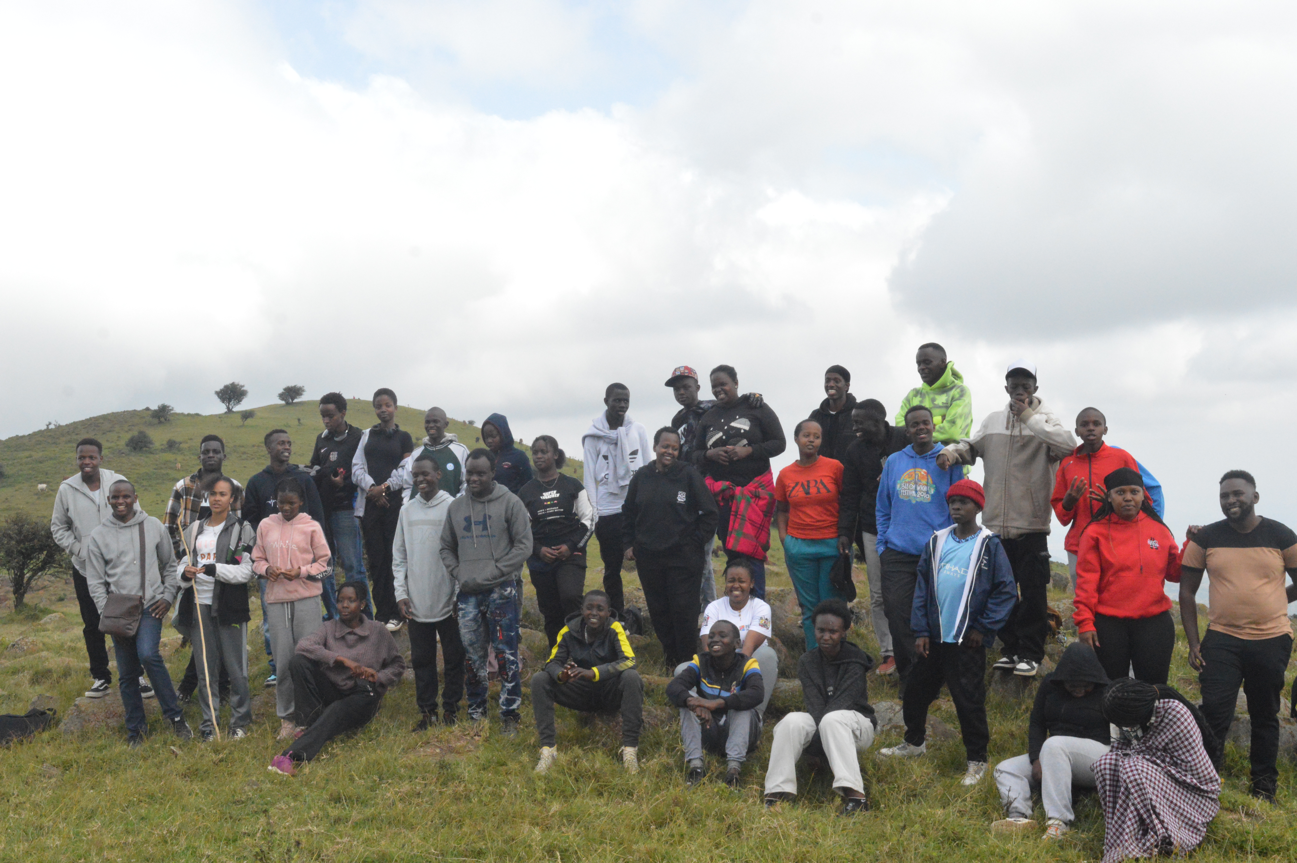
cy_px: 432
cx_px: 648
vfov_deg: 28.9
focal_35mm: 46
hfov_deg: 42.4
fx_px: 1674
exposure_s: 1/1250
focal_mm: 31
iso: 3200
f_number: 18
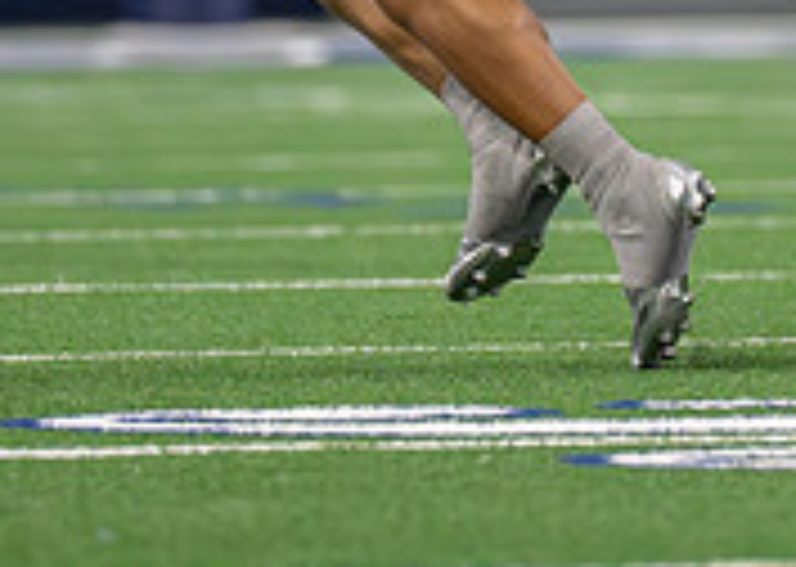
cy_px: -265
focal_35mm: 999
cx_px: 433
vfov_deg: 1.4
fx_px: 22559
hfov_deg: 2.0
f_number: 2.8
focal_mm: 200
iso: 4000
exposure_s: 1/1600
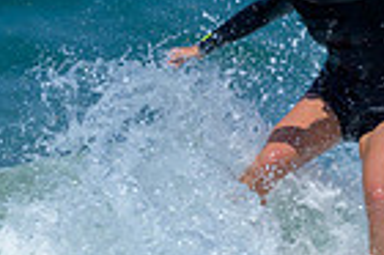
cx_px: 193
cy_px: 288
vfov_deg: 0.4
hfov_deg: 0.5
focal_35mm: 3766
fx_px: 40123
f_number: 6.3
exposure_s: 1/2500
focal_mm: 800
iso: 250
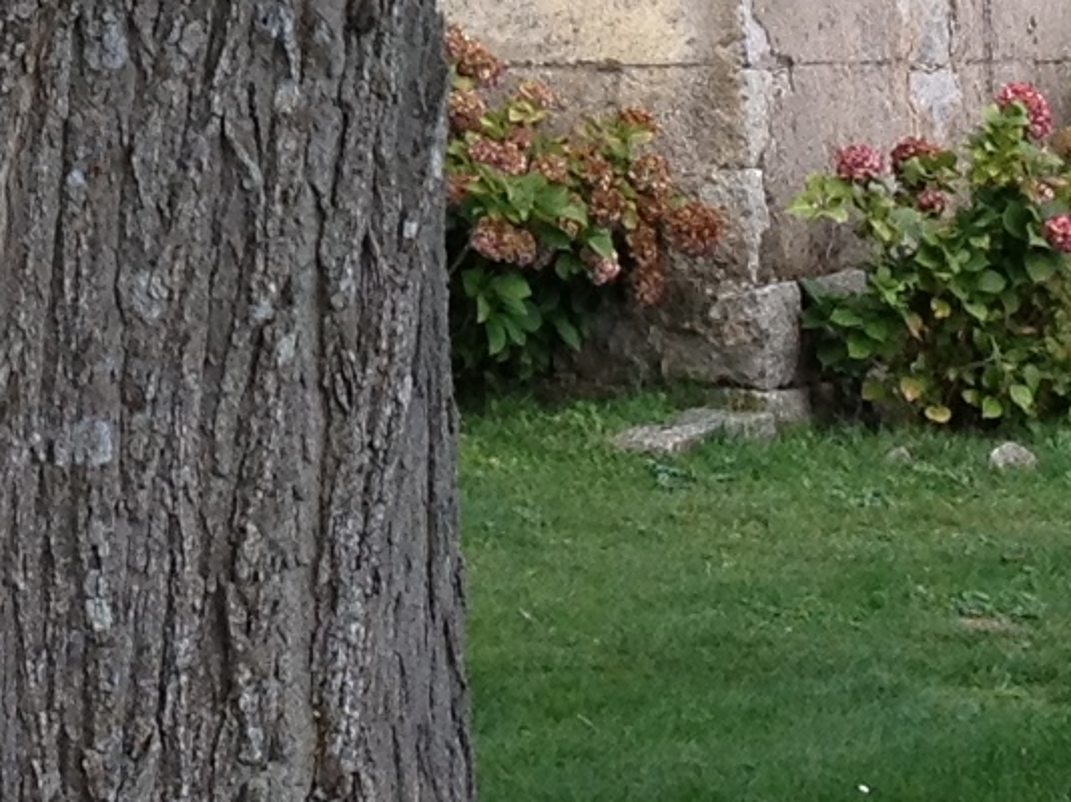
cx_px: -355
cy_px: -682
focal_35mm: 214
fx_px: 6618
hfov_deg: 9.1
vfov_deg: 6.8
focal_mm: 4.28
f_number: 2.4
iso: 64
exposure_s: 1/290
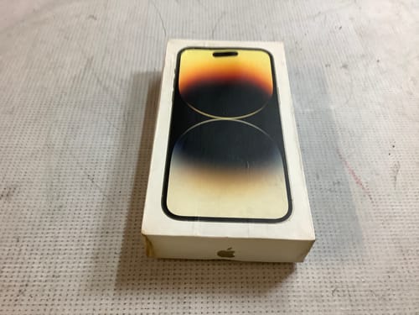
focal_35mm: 31
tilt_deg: -49.6
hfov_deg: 58.4
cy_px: 158
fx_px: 375
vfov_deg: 45.4
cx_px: 210
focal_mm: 3.3
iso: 125
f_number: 2.4
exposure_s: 1/50
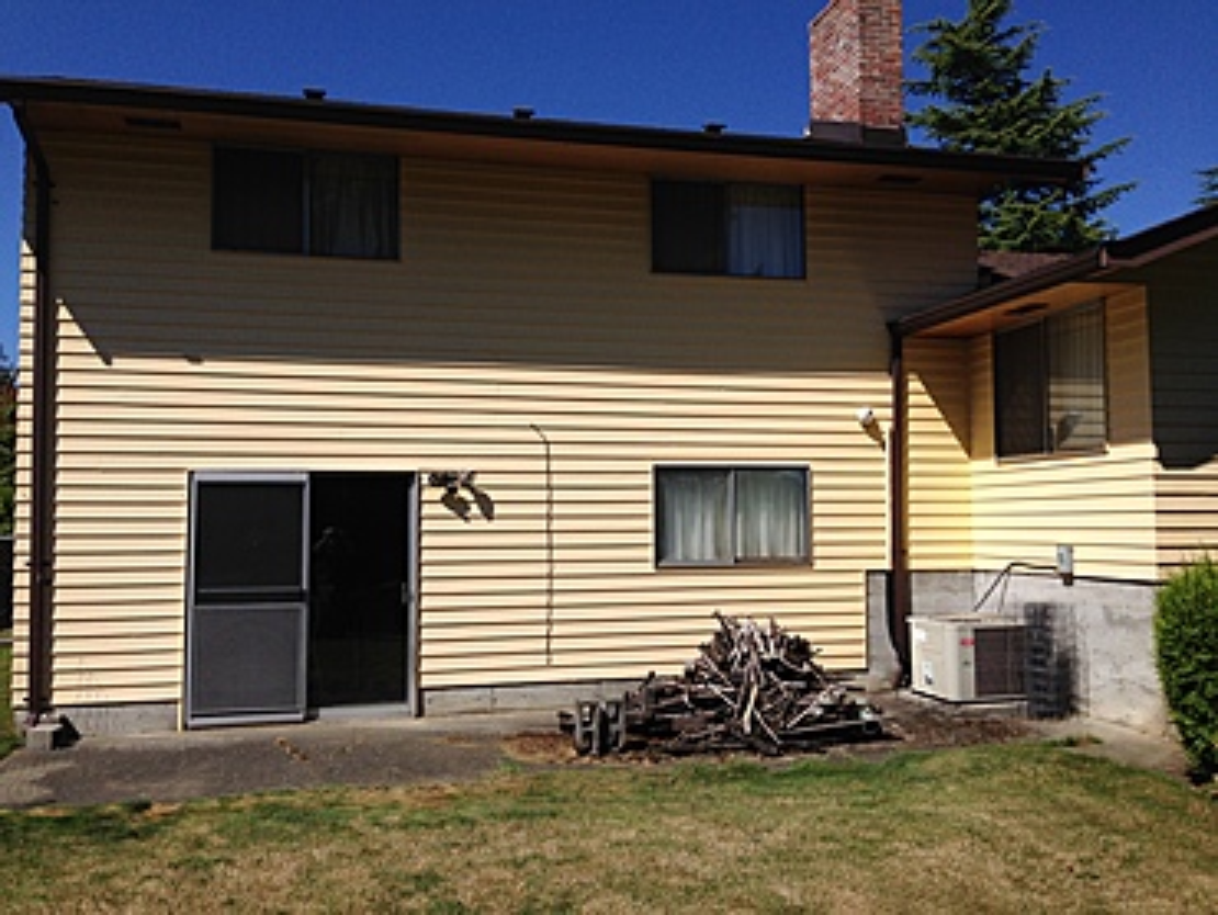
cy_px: 458
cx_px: 609
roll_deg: -1.6
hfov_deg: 55.3
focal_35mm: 33
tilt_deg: +5.0
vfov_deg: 43.0
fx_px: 1162
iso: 50
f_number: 2.4
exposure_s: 1/3195
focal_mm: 4.12
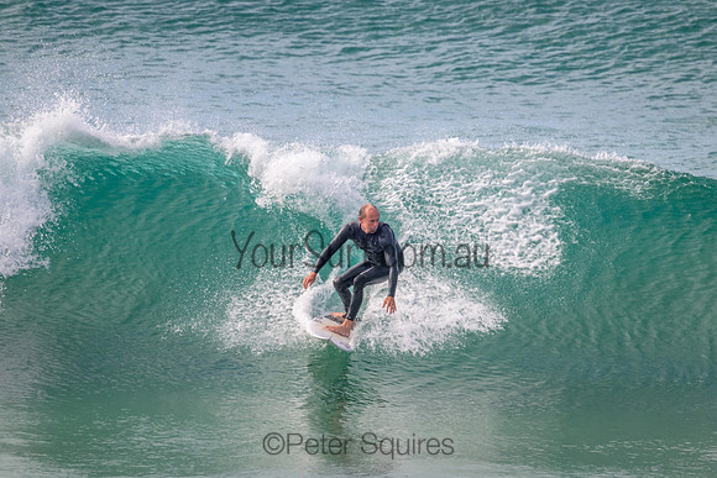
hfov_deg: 2.5
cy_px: 229
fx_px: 16583
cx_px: 373
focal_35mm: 832
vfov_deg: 1.7
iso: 1400
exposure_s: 1/2000
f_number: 11
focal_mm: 800
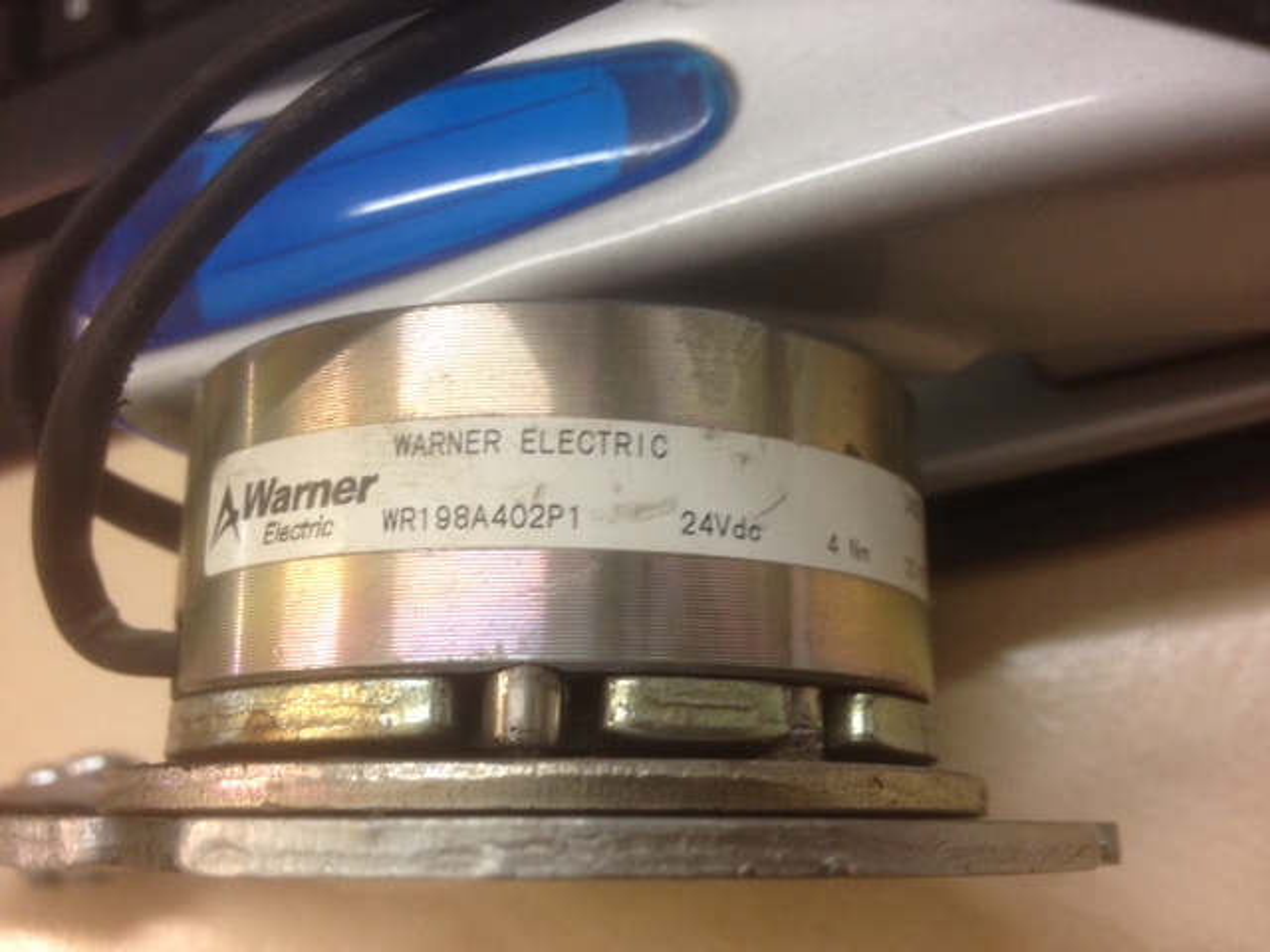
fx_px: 1284
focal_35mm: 35
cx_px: 635
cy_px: 476
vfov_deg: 40.7
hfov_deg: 52.6
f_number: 2.4
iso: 80
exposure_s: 1/20
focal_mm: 4.28
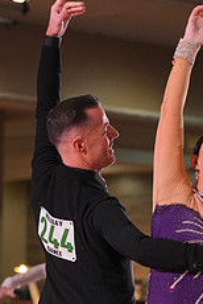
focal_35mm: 247
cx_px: 164
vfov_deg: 8.2
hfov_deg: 5.6
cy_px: 360
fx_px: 2083
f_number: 4
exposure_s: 1/500
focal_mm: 98
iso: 1600
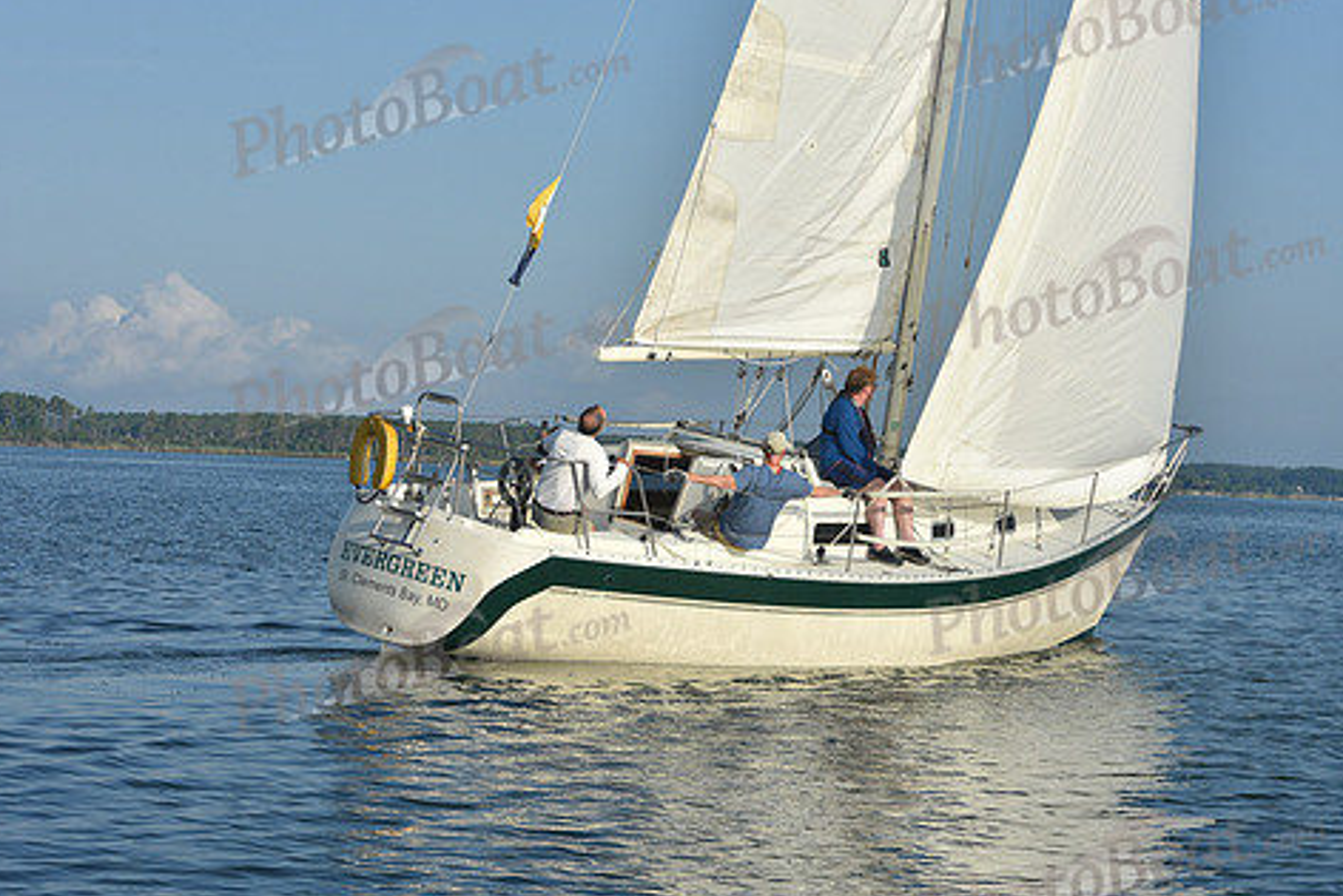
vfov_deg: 15.9
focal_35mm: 86
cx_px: 780
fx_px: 3209
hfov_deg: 23.6
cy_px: 474
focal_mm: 70
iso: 320
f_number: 11
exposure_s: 1/800
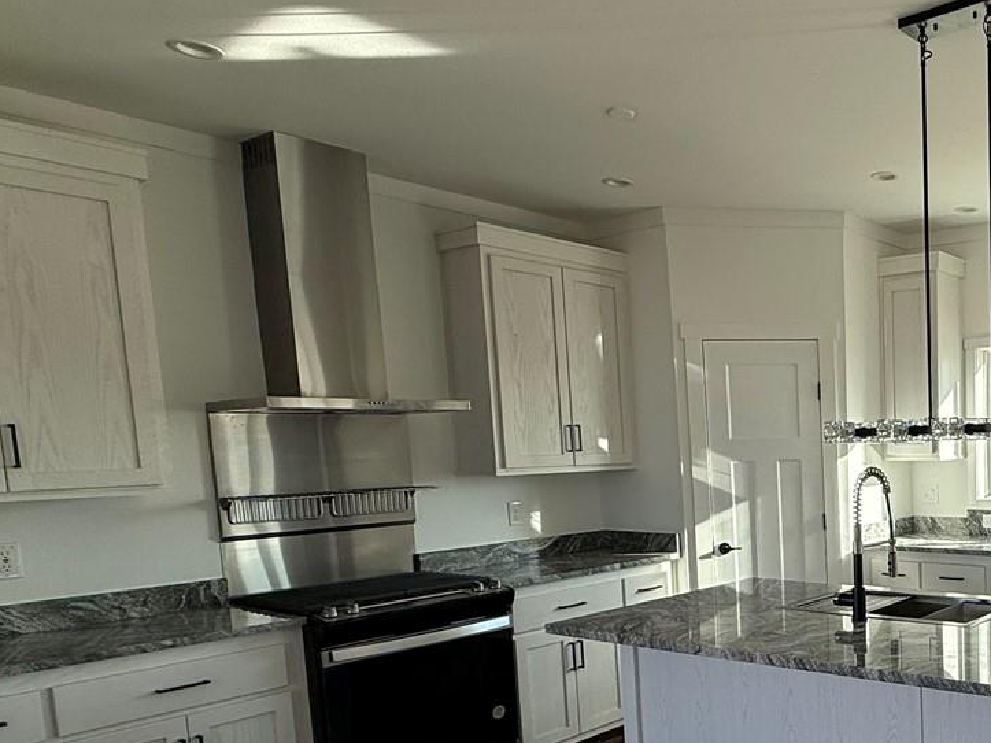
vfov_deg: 44.3
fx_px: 887
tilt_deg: -6.1
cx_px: 940
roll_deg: +1.6
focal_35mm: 31
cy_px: 533
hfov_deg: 49.9
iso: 64
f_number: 2.2
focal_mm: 2.22
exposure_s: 1/217
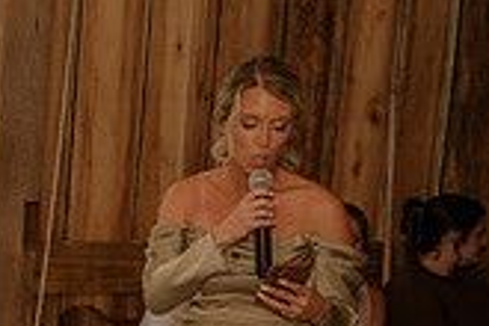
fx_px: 1548
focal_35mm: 114
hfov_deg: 15.8
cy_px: 366
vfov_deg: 11.8
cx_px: -340
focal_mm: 28.5
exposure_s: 1/200
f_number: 4
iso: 500
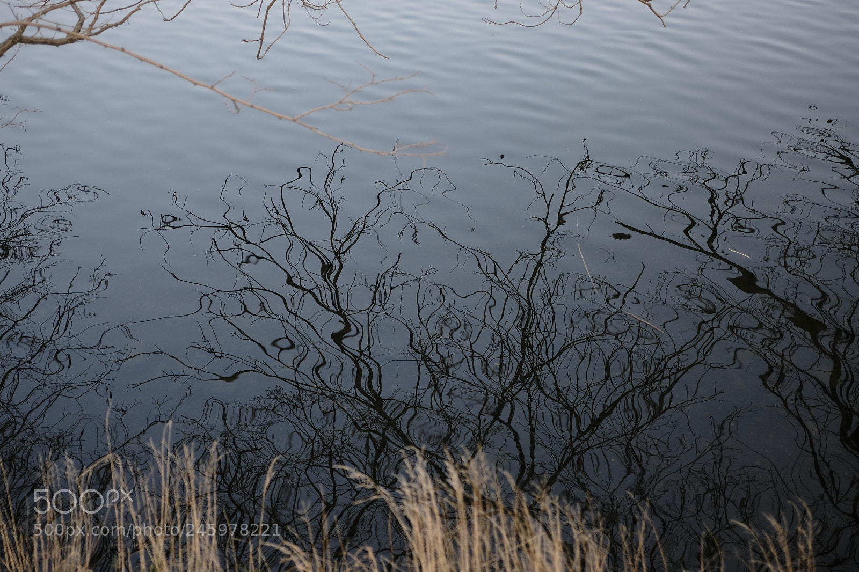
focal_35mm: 35
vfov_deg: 37.8
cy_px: 286
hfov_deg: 54.4
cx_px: 430
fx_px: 835
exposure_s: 1/550
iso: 400
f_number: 2
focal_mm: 23
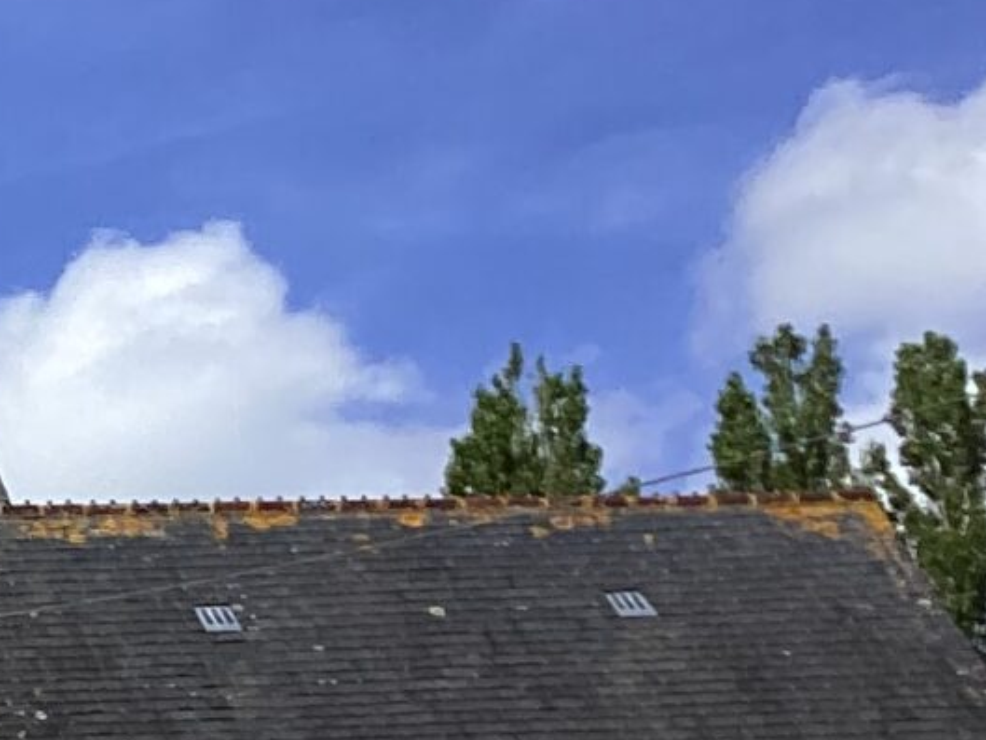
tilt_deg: +2.5
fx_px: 4274
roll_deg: +2.6
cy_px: 1314
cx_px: -952
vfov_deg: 9.4
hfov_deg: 11.8
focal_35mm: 150
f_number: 2.4
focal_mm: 3.3
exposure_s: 1/1359
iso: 25
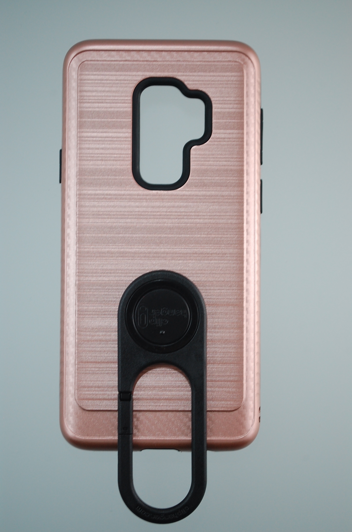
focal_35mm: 82
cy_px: 266
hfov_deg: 16.5
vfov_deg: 24.7
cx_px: 176
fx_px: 1214
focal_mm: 55
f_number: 5.6
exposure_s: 1/40
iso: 400
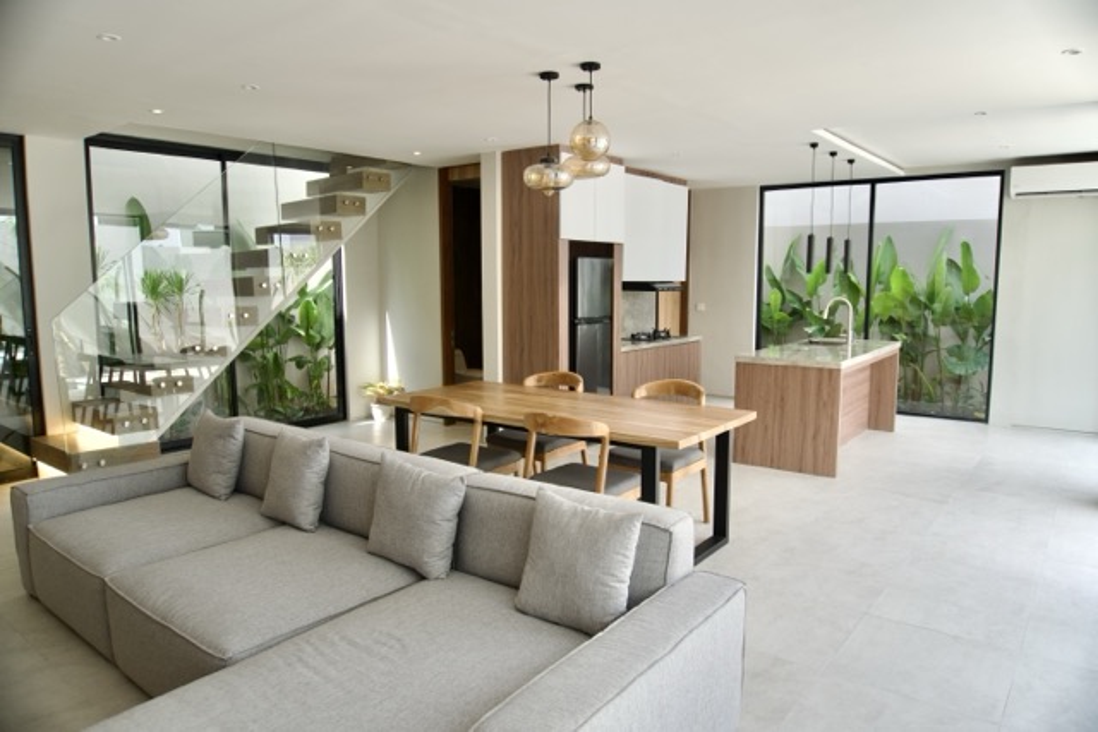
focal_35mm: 24
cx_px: 549
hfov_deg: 73.7
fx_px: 732
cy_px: 366
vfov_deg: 53.2
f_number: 4
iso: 200
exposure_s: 1/160
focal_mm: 16
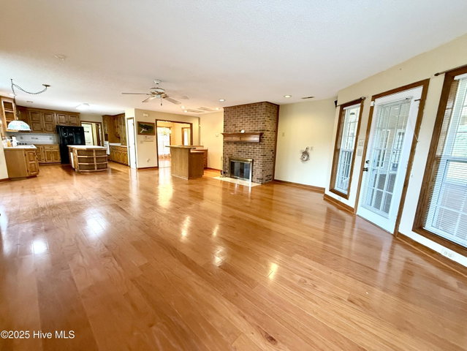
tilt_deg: -10.3
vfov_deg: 85.7
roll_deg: -1.5
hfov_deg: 102.0
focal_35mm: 14
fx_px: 189
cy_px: 176
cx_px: 234
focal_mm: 2.22
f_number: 2.2
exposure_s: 1/60
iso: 400
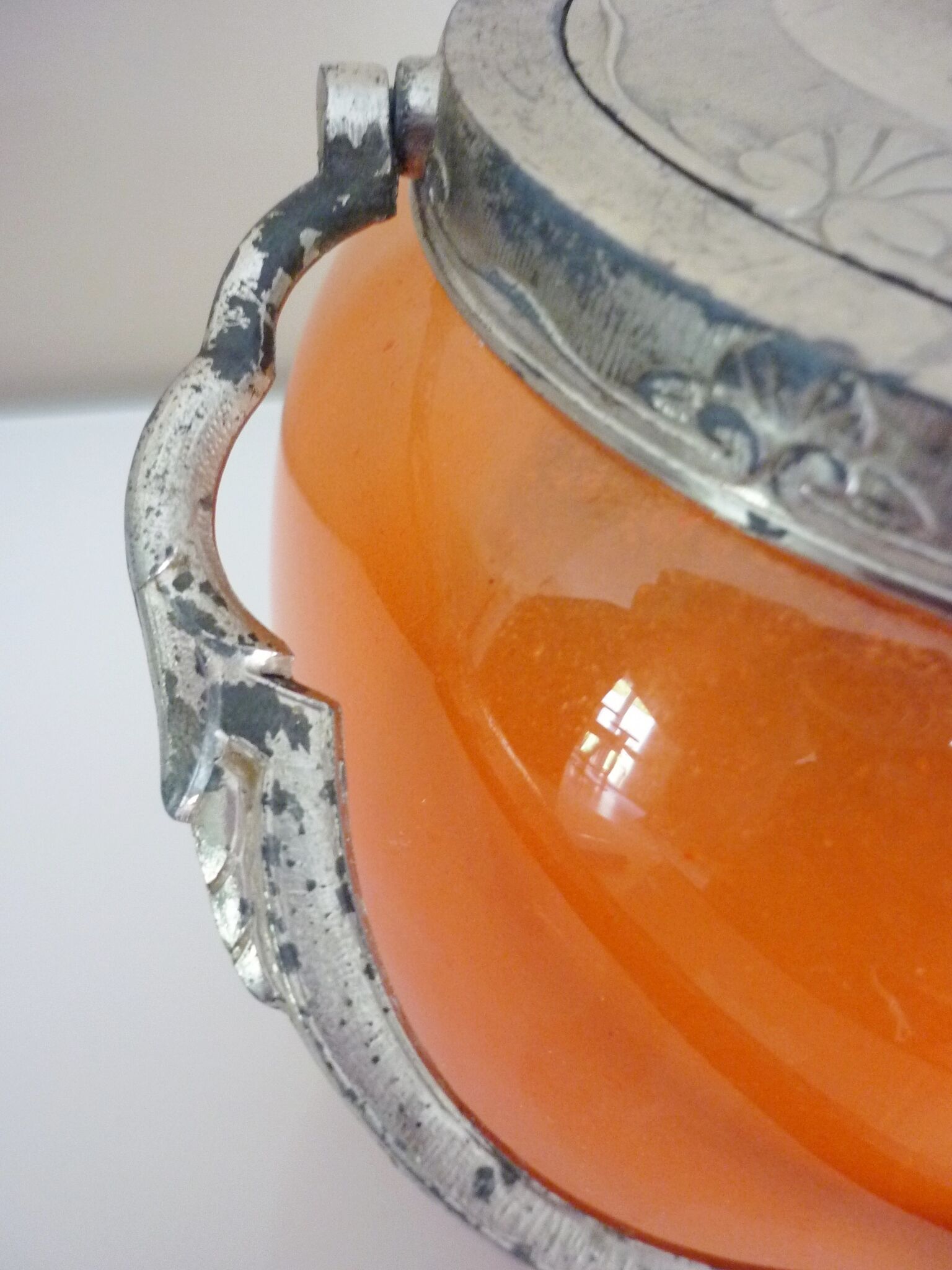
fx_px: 1210
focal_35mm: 33
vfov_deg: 55.4
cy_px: 635
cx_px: 476
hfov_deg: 42.9
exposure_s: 1/25
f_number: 2.8
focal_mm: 5.5
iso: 400
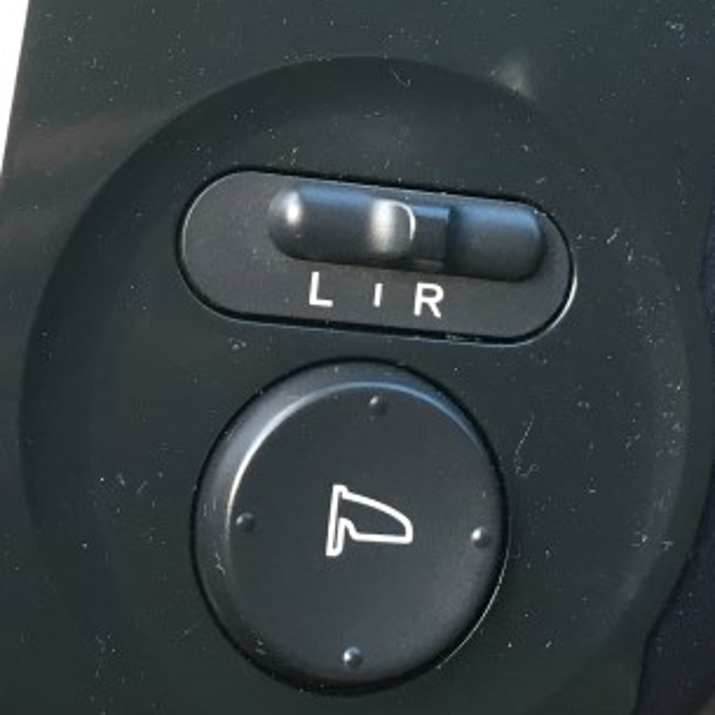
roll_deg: -10.4
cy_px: 122
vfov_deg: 19.9
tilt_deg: -29.7
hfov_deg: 20.2
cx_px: 300
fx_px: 2010
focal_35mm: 86
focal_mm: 4.15
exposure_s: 1/30
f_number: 2.2
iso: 32
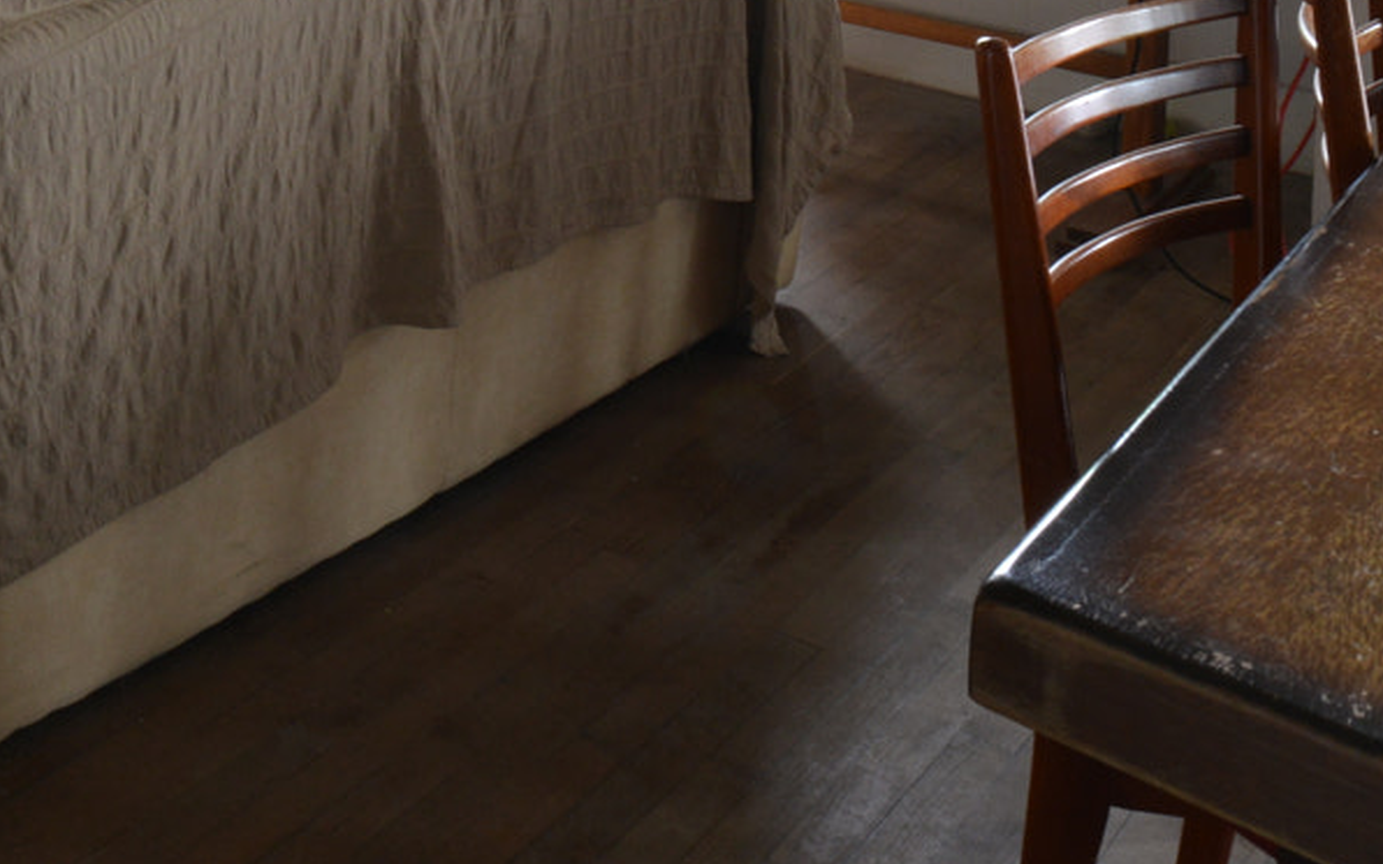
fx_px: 1847
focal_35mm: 49
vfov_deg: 20.7
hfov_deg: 35.9
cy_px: -564
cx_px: -79
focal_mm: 14
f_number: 16
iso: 400
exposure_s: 2.5
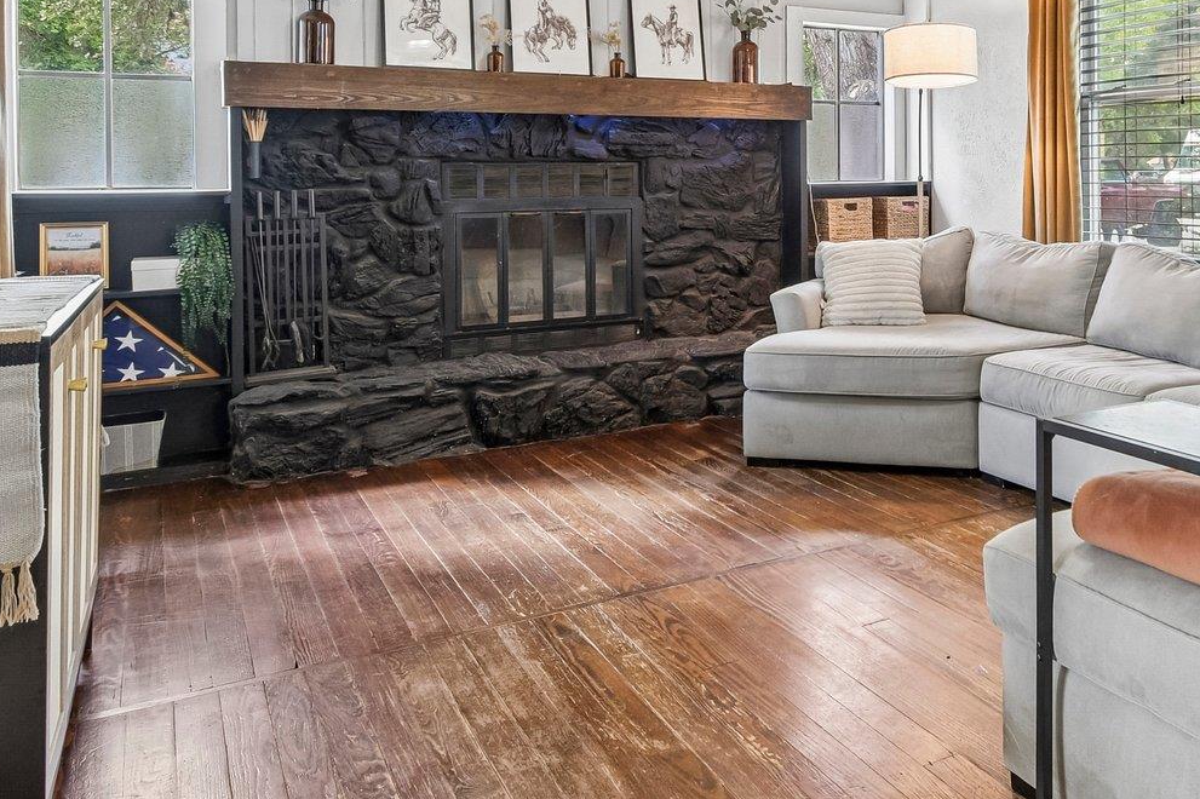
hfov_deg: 57.0
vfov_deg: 40.2
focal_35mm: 31
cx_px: 911
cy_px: 136
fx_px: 1033
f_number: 8
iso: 400
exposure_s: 1/3.33
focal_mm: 10
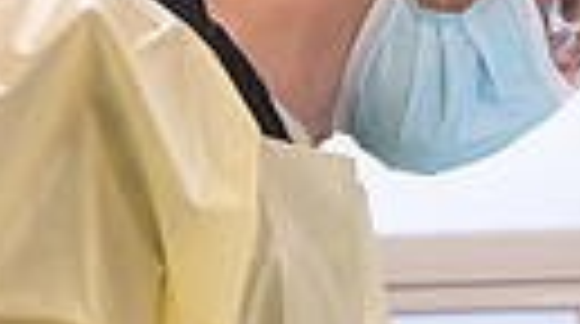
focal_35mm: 227
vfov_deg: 5.3
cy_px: 380
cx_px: 913
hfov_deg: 9.2
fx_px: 3485
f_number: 4.5
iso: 1250
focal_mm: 48
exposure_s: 1/250
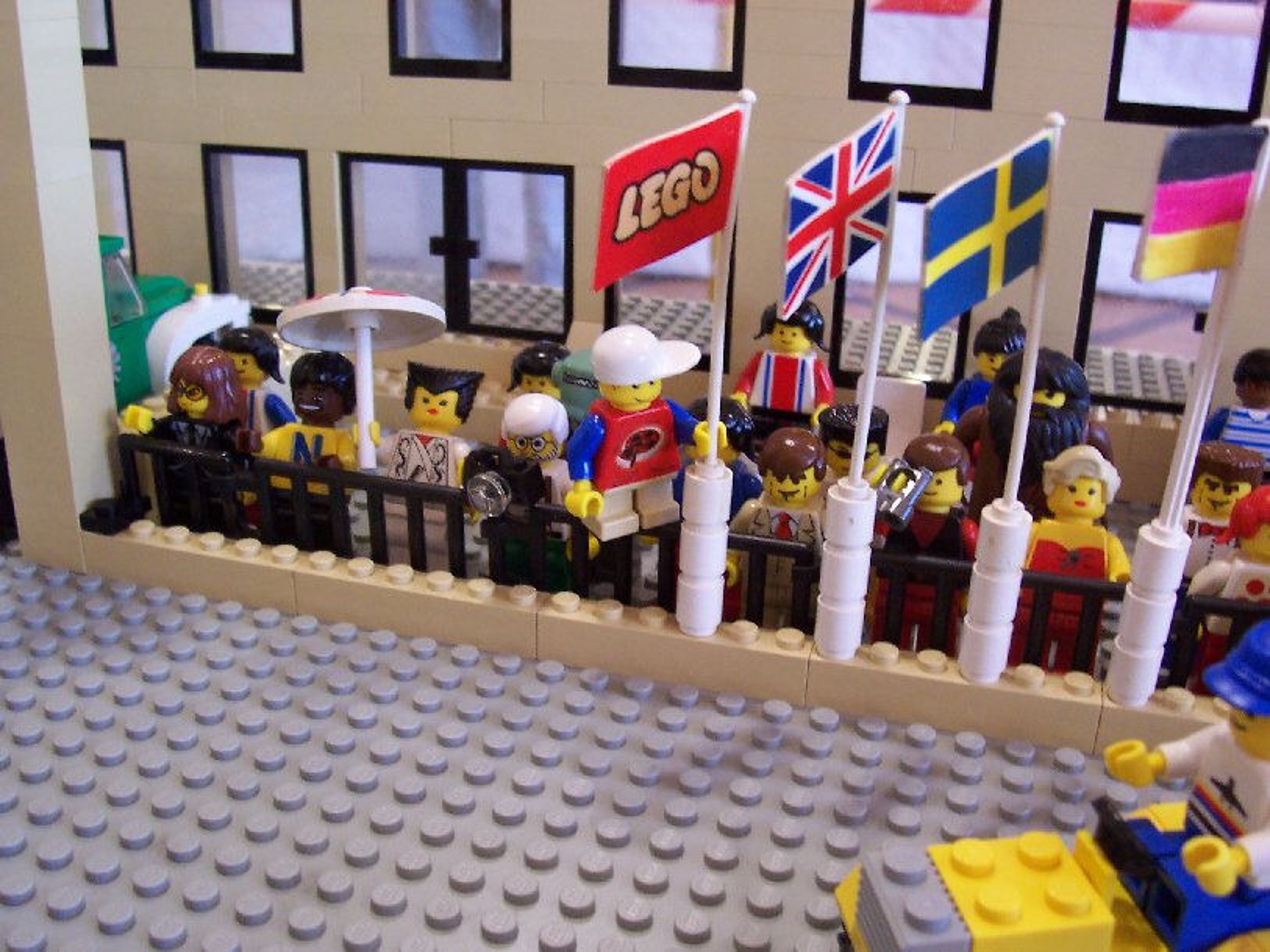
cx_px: 635
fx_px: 1358
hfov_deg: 50.1
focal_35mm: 37
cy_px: 476
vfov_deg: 38.7
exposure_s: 1/10
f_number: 2.8
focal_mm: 5.6
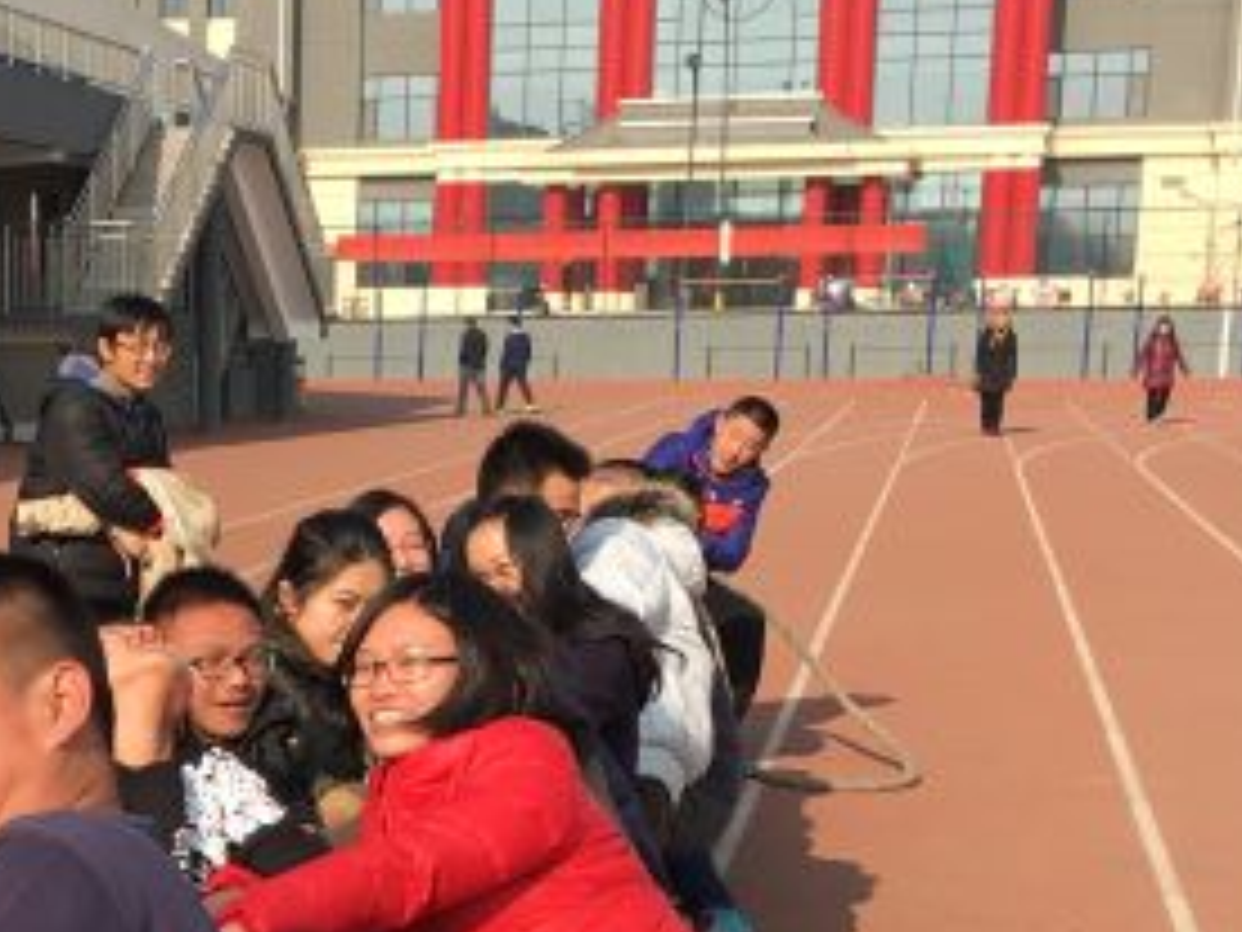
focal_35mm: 84
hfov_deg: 22.4
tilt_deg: -11.4
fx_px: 3014
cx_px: 9
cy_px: 1000
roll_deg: +0.1
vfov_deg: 17.1
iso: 25
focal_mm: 4.15
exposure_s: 1/884
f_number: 2.2
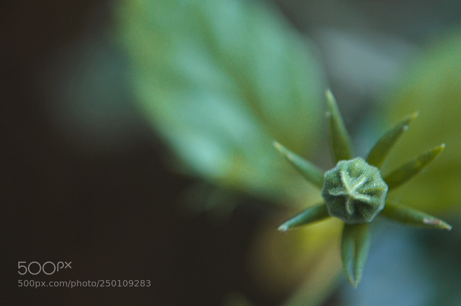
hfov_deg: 24.6
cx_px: 230
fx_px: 1055
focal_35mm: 82
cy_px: 153
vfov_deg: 16.5
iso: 400
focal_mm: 55
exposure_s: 1/50
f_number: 5.6
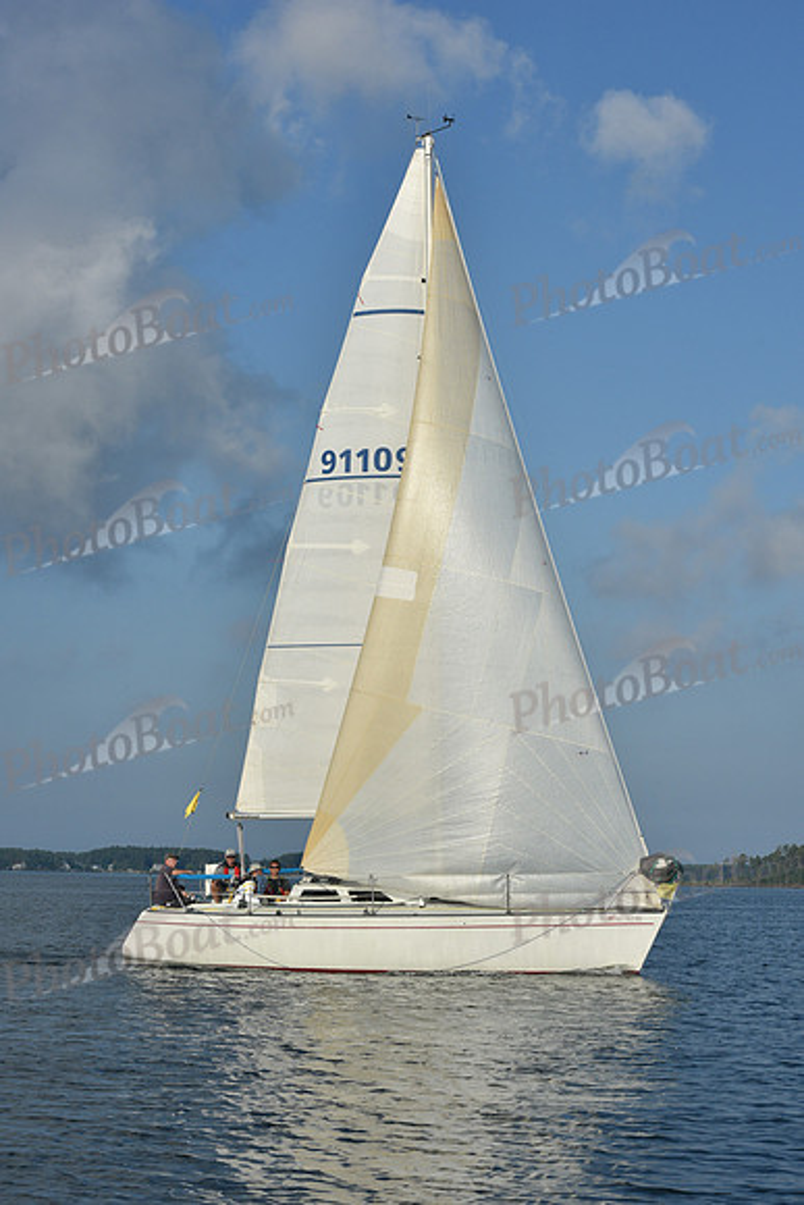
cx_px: 402
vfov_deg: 28.8
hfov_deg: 19.5
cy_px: 602
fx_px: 2343
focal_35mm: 70
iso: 320
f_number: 13
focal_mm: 70
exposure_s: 1/800
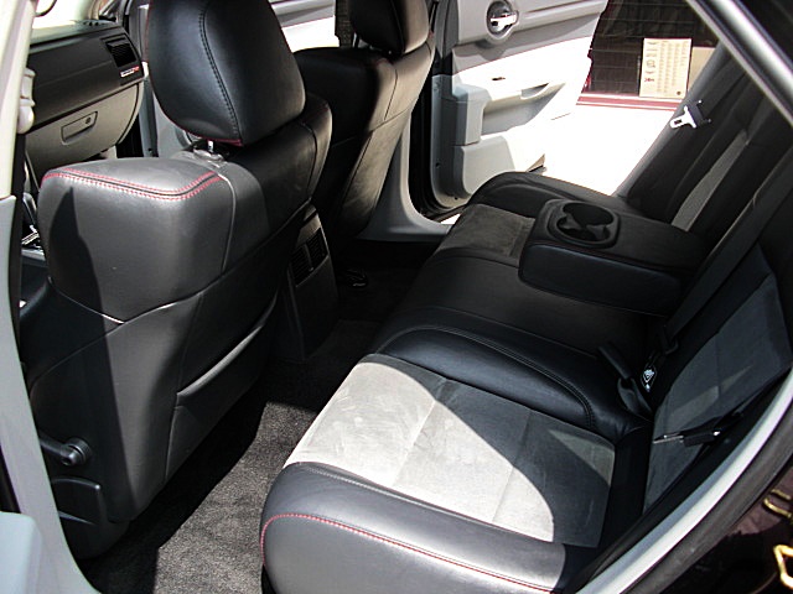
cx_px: 396
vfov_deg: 39.7
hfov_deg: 51.4
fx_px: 825
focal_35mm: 36
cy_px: 297
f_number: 2.8
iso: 50
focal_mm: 6.3
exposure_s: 1/160
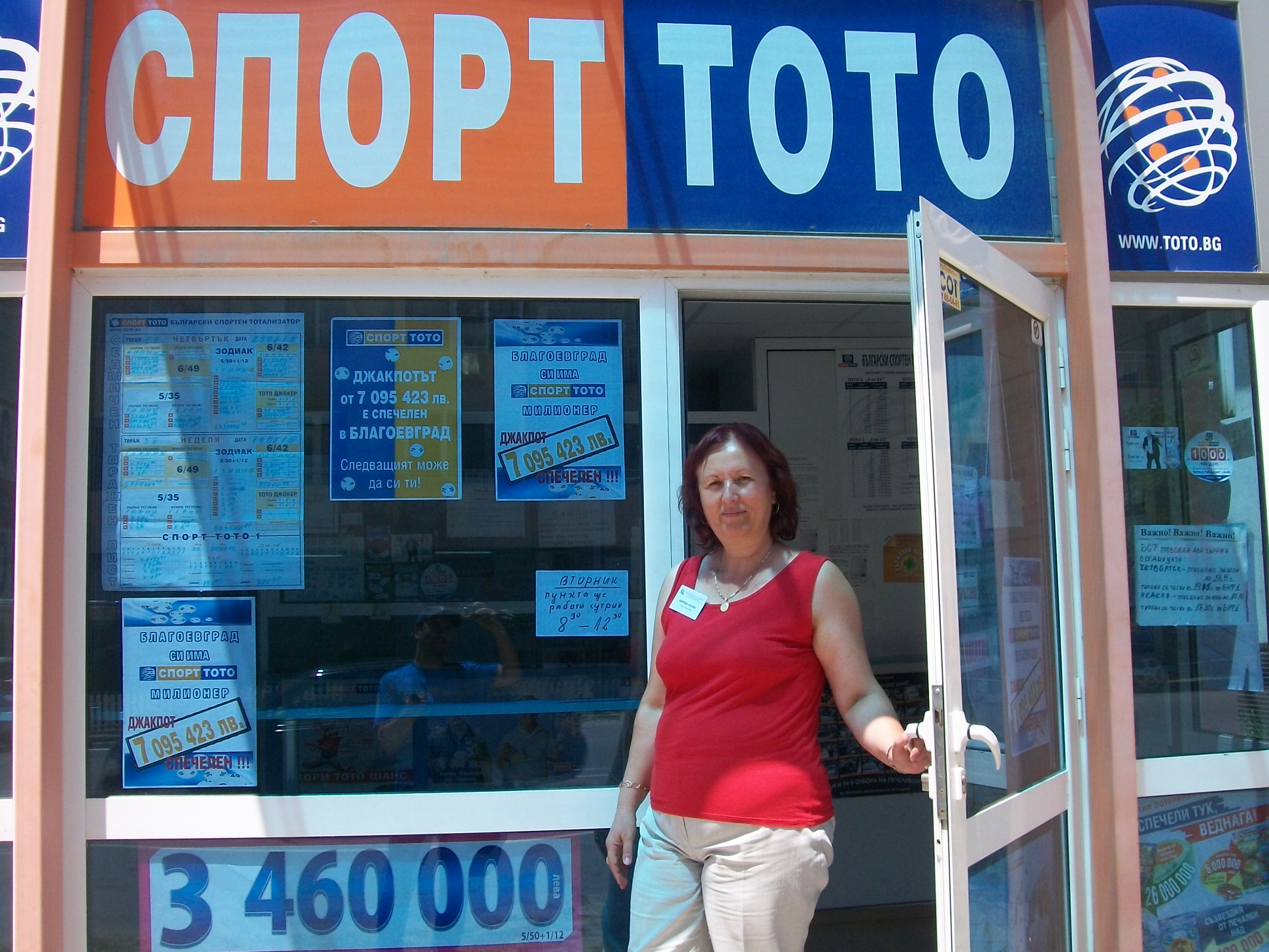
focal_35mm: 36
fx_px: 1320
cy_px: 476
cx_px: 634
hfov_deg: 51.4
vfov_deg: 39.7
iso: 80
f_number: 4.8
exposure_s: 1/320
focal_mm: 6
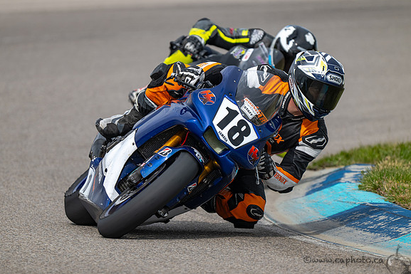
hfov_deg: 2.9
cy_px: 114
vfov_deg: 2.0
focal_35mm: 705
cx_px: 171
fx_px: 8050
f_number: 6.3
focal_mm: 600
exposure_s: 1/1250
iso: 200
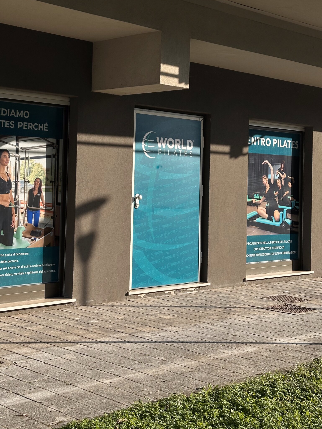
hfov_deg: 24.4
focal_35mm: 60
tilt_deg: +2.5
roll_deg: -2.1
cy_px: 162
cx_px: 137
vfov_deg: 32.0
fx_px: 744
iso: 64
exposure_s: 1/3472
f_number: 1.78
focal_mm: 6.86
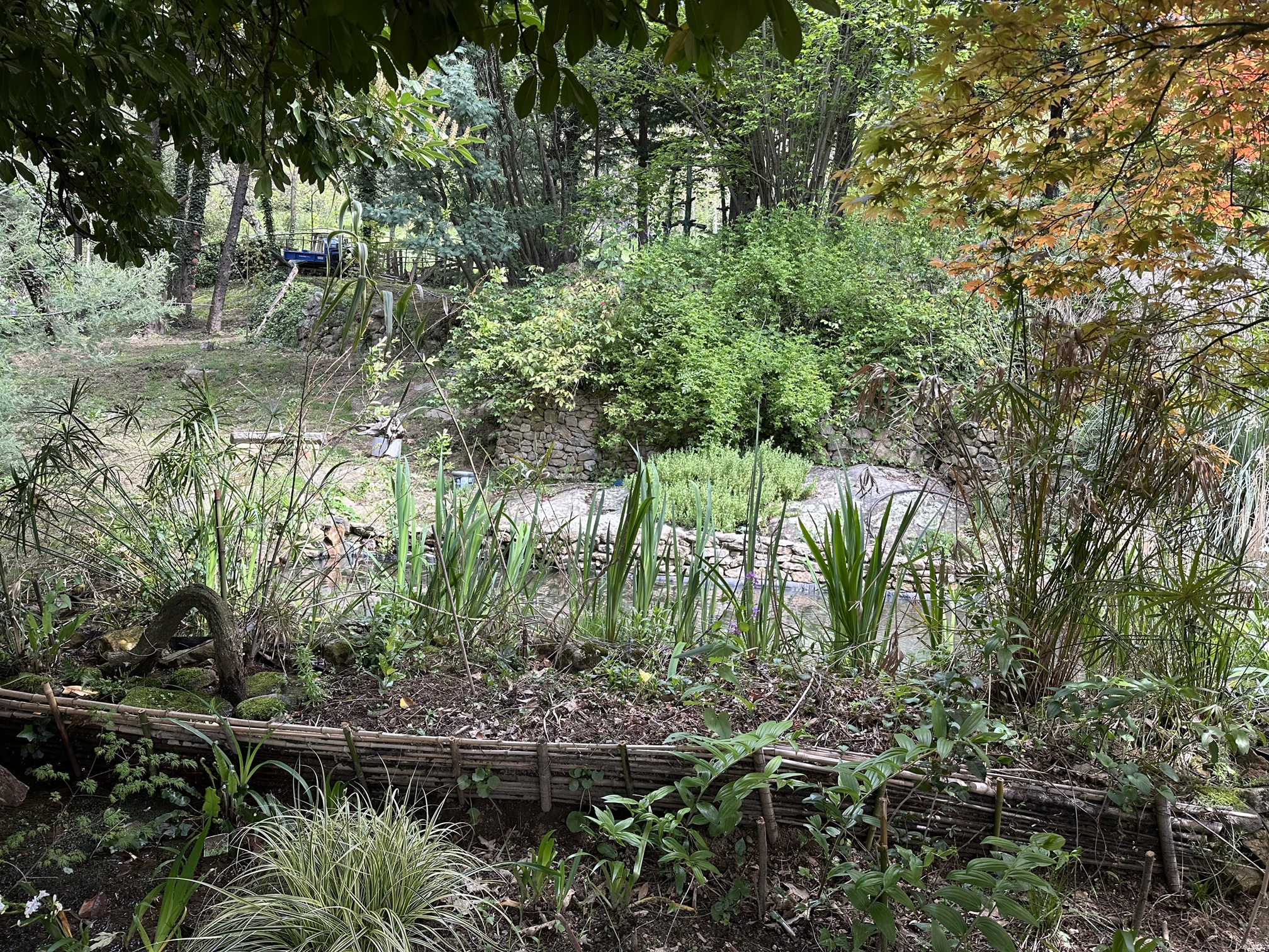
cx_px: 634
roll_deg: -3.4
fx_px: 880
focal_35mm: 24
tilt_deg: -0.1
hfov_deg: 71.6
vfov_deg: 56.8
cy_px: 476
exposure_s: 1/292
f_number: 1.78
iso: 80
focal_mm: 6.86
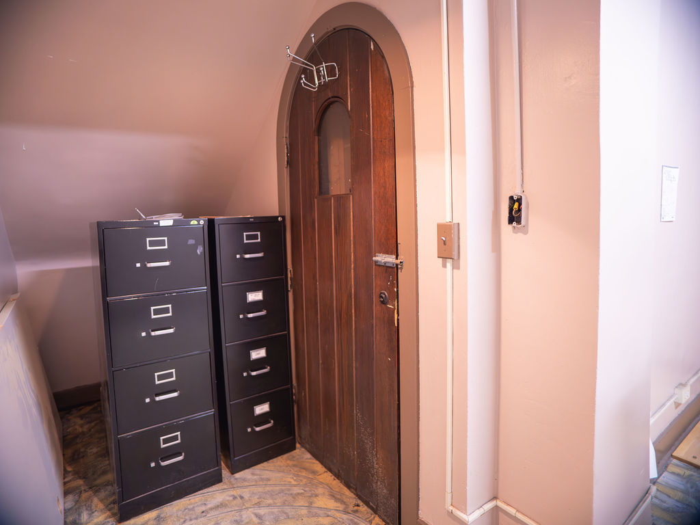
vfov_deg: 68.2
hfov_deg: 84.2
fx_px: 387
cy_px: 243
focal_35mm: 19
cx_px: 341
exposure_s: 1/50
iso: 800
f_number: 1.8
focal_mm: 16
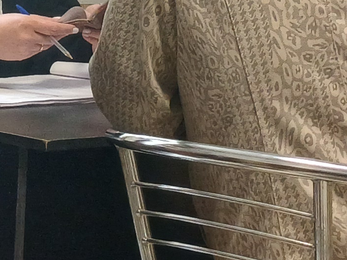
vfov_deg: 9.4
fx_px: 1573
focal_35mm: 157
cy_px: 0
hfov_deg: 12.5
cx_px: 43
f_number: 1.8
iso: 250
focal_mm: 4
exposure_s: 1/50
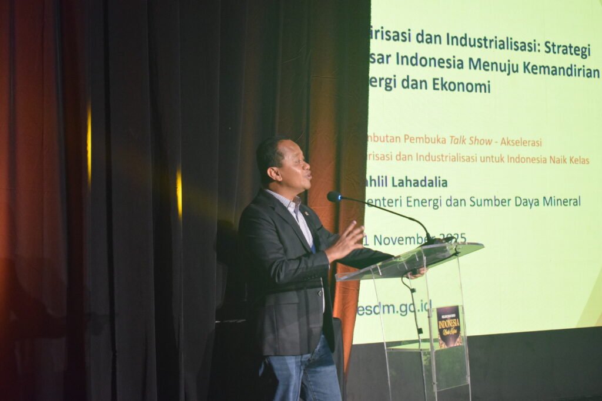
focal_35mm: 82
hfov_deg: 24.6
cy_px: 200
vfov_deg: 16.6
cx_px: 301
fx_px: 1380
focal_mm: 55
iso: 3600
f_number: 5.6
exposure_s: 1/60
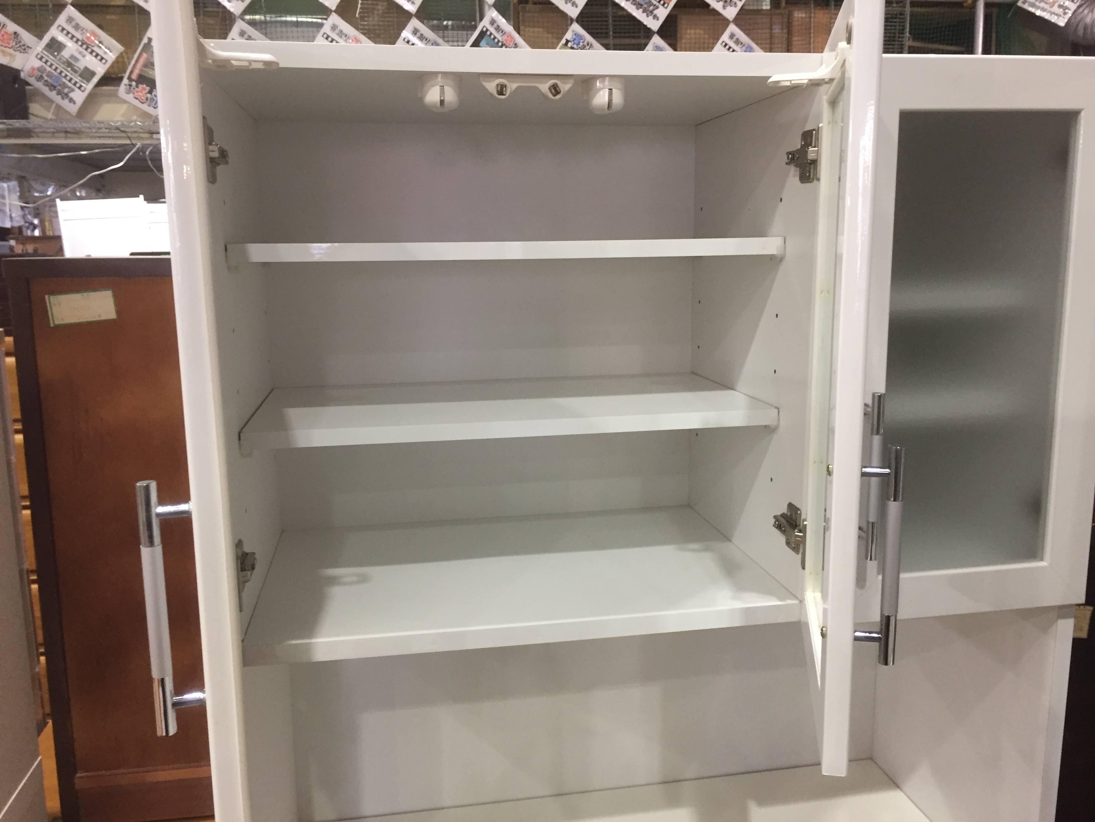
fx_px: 917
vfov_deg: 48.2
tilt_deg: -8.5
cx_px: 548
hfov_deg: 61.7
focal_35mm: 29
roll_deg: +0.2
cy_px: 411
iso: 125
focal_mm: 4.15
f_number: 2.2
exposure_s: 1/30
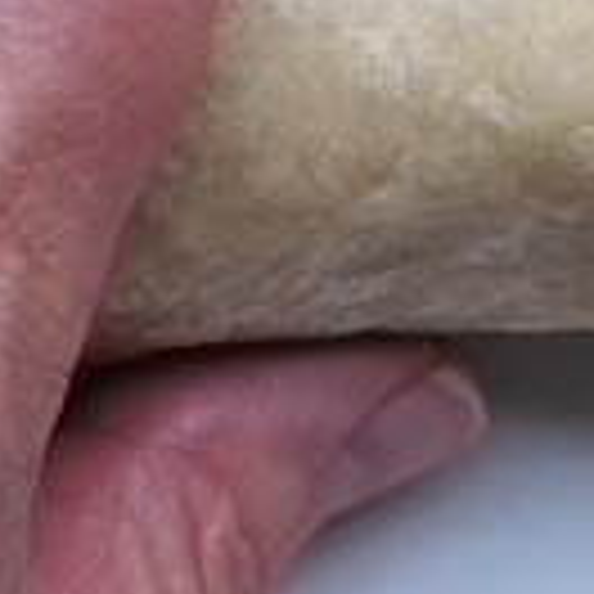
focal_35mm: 178
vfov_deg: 9.3
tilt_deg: -86.7
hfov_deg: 9.5
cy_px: -522
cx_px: -297
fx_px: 3456
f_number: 1.8
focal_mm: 4.25
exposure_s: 1/122
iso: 64
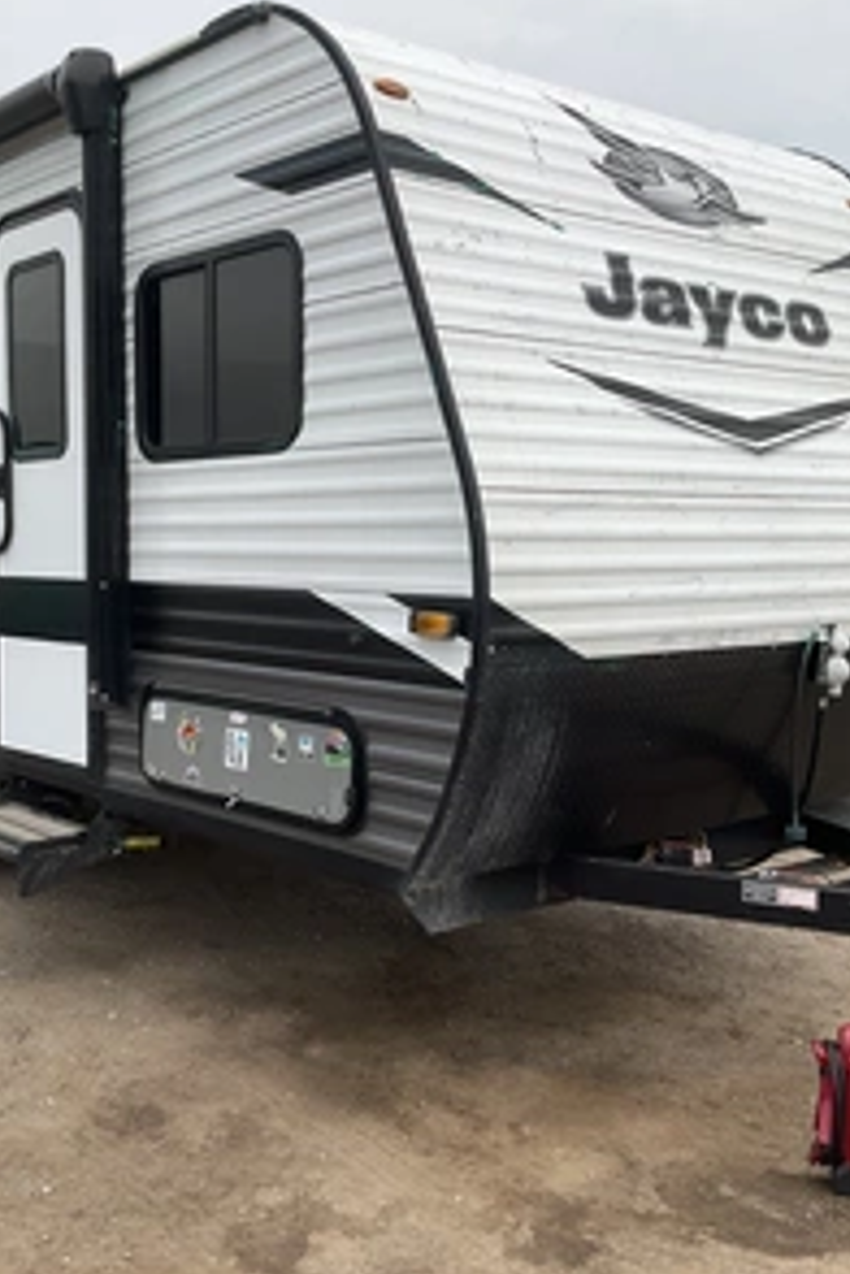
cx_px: 377
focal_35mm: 41
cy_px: 633
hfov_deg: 32.6
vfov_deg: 47.4
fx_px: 1452
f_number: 1.8
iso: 25
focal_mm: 3
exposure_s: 1/2141
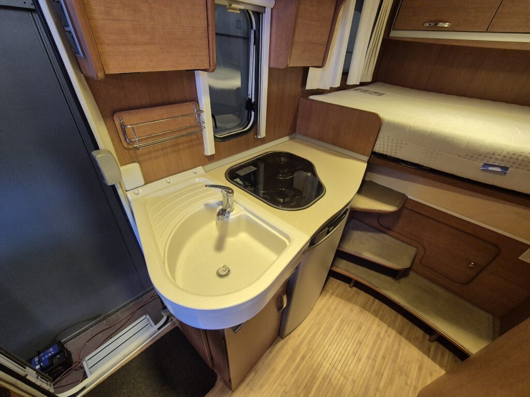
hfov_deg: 106.2
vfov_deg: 89.9
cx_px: 265
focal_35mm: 13
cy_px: 198
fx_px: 199
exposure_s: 1/50
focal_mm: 2.2
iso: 250
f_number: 2.2
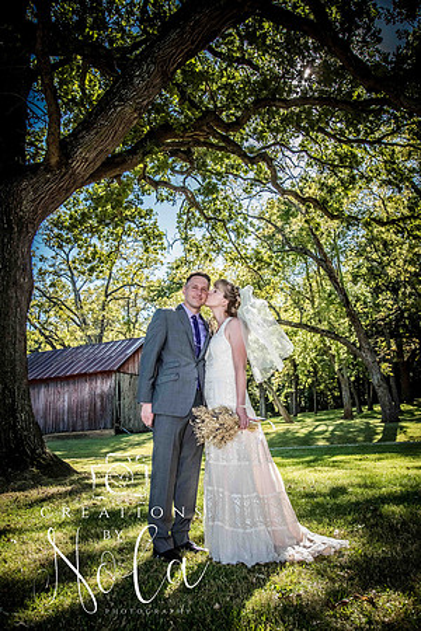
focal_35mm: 34
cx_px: 210
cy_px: 316
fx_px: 596
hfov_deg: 38.9
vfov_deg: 55.8
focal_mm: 34
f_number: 9
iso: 1000
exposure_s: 1/640
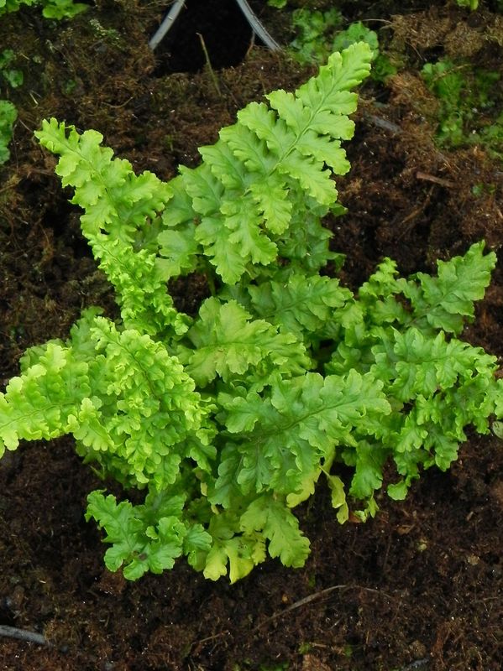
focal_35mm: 85
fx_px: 1649
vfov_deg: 23.0
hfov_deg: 17.3
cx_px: 252
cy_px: 336
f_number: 4.5
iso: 160
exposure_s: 1/25
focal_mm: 15.1
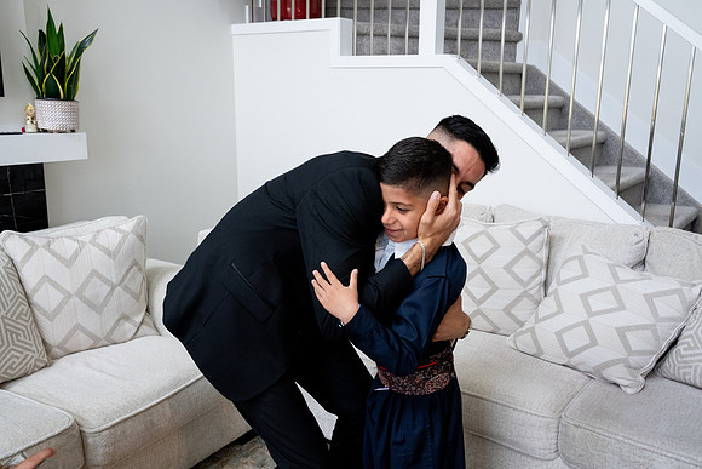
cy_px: 234
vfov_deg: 38.9
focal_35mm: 34
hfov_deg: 55.8
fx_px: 663
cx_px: 351
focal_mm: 34
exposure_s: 1/160
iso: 5000
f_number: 9
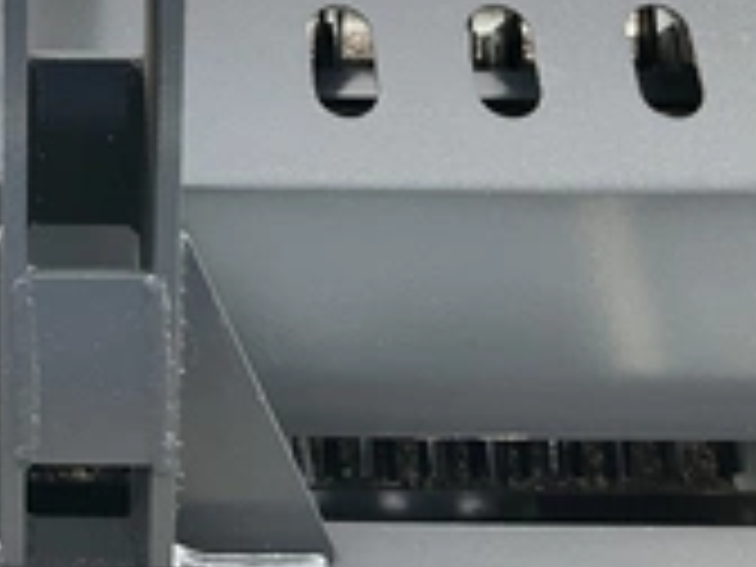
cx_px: -36
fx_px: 1507
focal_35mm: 69
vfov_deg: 20.7
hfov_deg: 26.4
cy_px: 18
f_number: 1.8
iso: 32
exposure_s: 1/122
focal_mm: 3
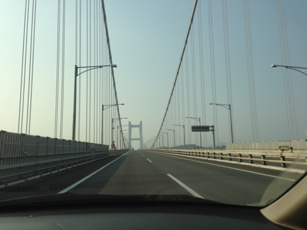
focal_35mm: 33
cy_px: 115
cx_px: 154
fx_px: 293
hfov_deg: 55.4
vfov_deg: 42.9
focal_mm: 4.13
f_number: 2.4
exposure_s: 1/1808
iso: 50
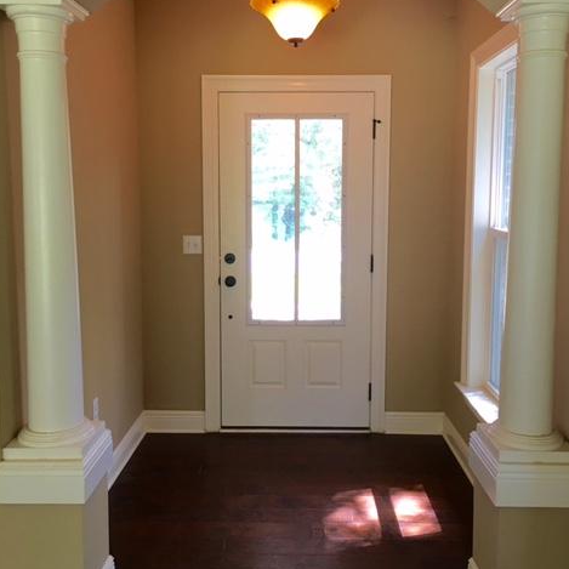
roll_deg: +0.0
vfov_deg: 47.2
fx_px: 651
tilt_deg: -4.9
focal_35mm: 35
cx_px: 288
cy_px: 263
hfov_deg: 47.2
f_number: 2.2
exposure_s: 1/15
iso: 25
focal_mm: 4.15
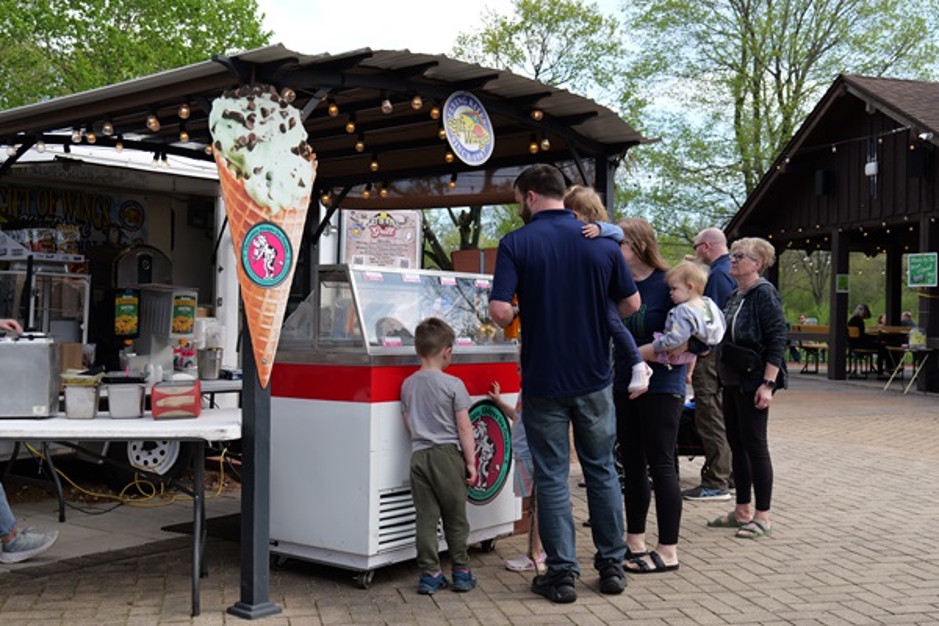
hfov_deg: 46.4
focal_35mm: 42
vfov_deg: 31.9
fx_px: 1095
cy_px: 313
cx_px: 470
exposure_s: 1/160
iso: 100
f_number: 5.6
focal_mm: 42
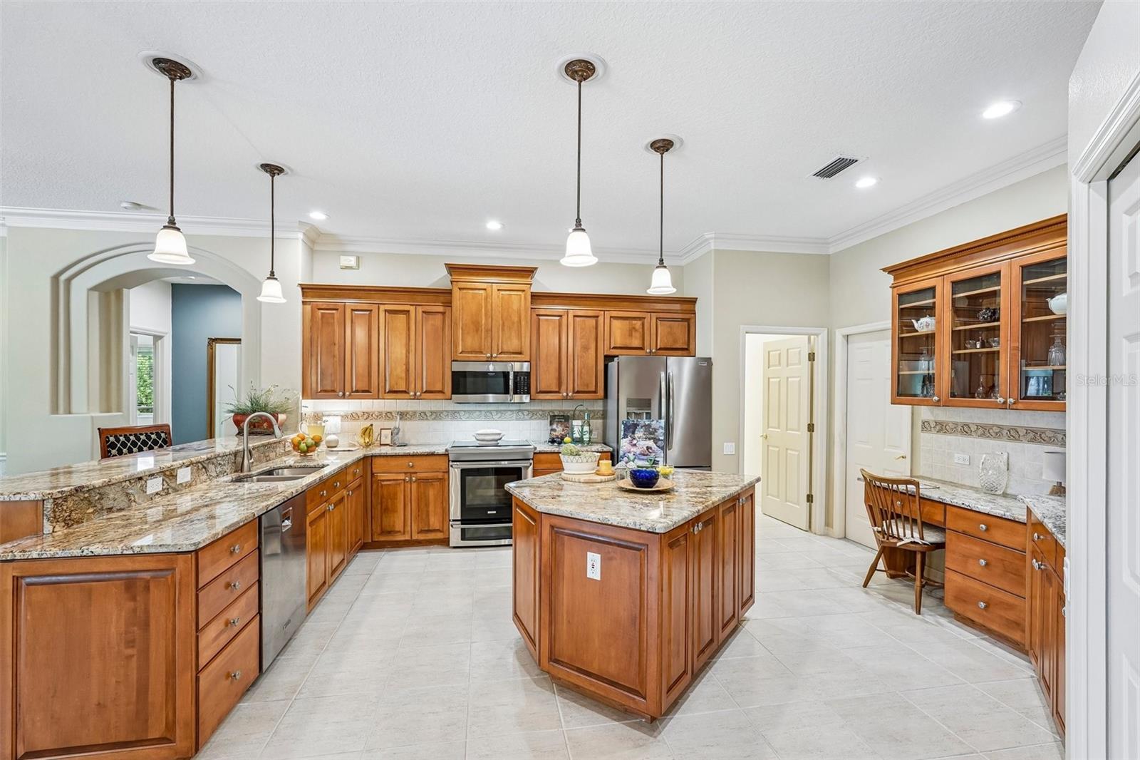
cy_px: 380
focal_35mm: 16
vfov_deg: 73.7
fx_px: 507
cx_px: 570
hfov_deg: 96.7
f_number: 8
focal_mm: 16
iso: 400
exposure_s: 1/10
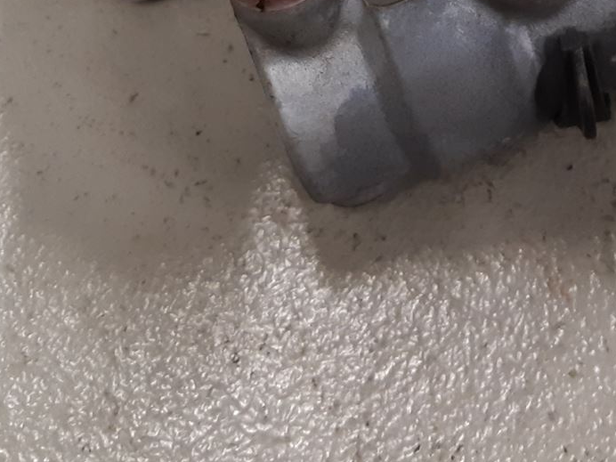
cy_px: -177
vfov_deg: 17.6
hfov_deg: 25.0
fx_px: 1370
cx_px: 462
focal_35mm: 77
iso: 125
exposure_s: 1/50
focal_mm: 3.93
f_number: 1.7
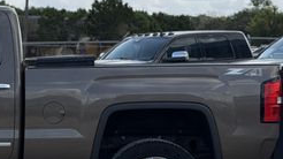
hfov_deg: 15.3
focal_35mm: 136
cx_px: -48
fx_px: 1020
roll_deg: -0.6
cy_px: 98
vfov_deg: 8.9
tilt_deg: -3.0
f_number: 1.78
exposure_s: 1/4098
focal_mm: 6.76
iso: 64
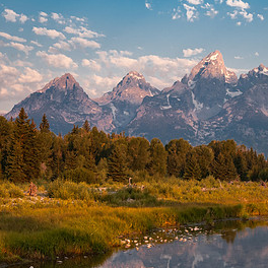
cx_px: 213
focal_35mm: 76
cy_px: 179
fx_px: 666
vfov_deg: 22.7
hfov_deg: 22.5
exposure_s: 1/60
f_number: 11
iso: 200
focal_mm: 24
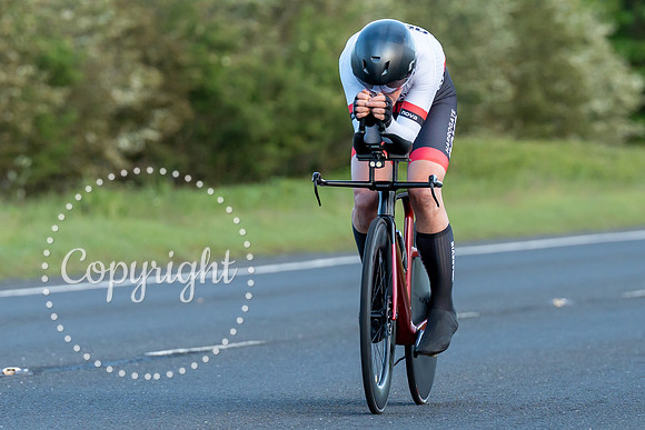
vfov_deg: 2.9
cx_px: 428
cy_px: 80
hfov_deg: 4.4
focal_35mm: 471
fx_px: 8447
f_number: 4
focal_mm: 200
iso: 640
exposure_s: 1/1000
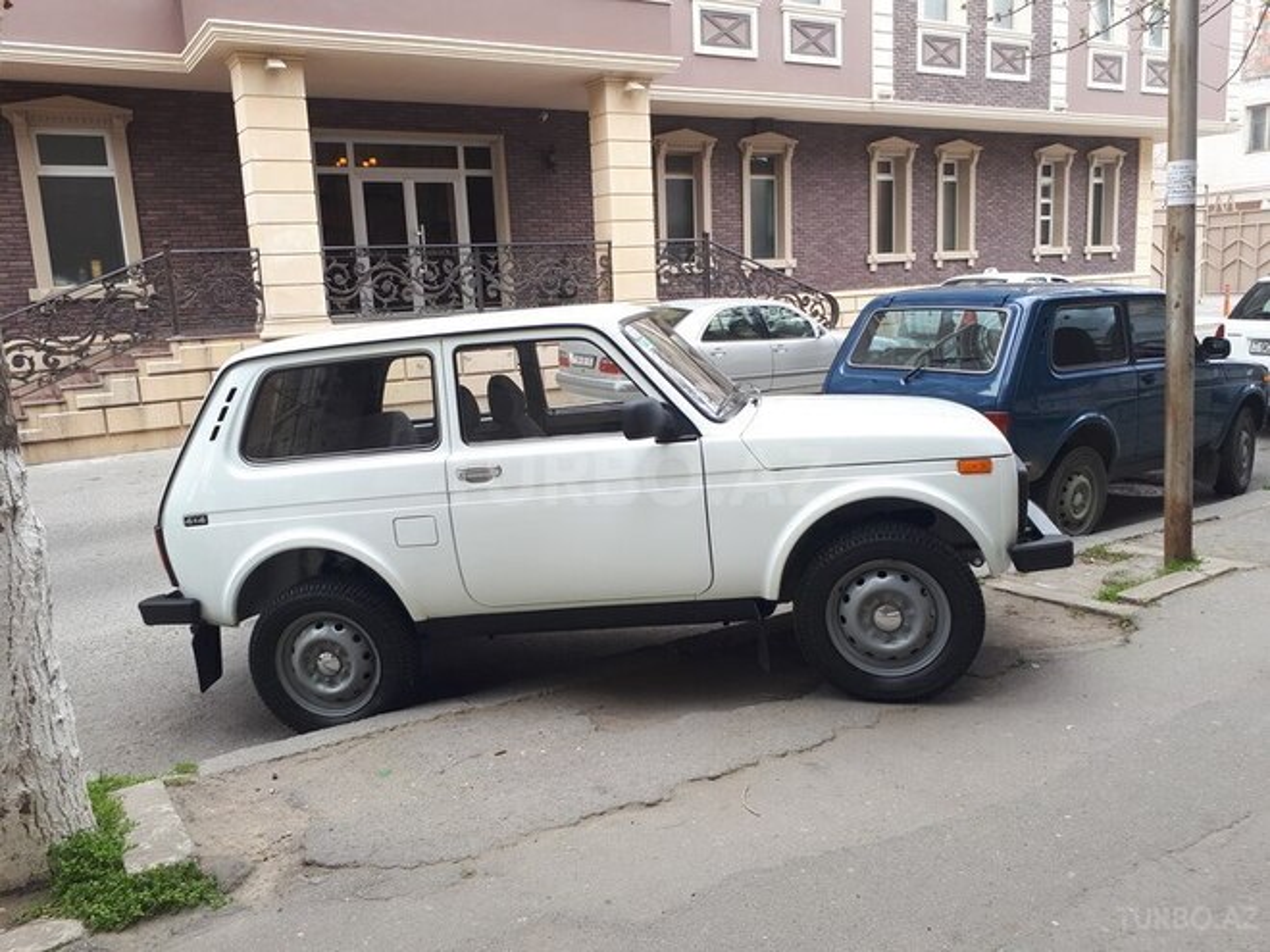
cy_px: 476
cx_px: 635
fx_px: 991
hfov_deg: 65.3
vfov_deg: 51.4
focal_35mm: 27
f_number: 1.9
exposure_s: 1/143
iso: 40
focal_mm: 3.6
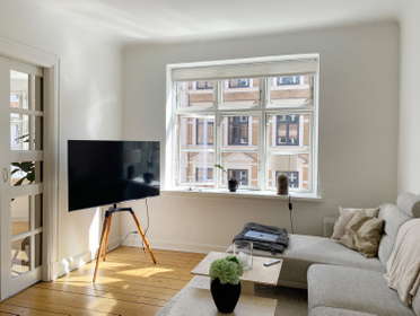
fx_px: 316
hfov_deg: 67.2
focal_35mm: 26
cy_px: 158
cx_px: 210
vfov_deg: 53.2
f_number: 1.8
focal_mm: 4.25
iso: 32
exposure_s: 1/411
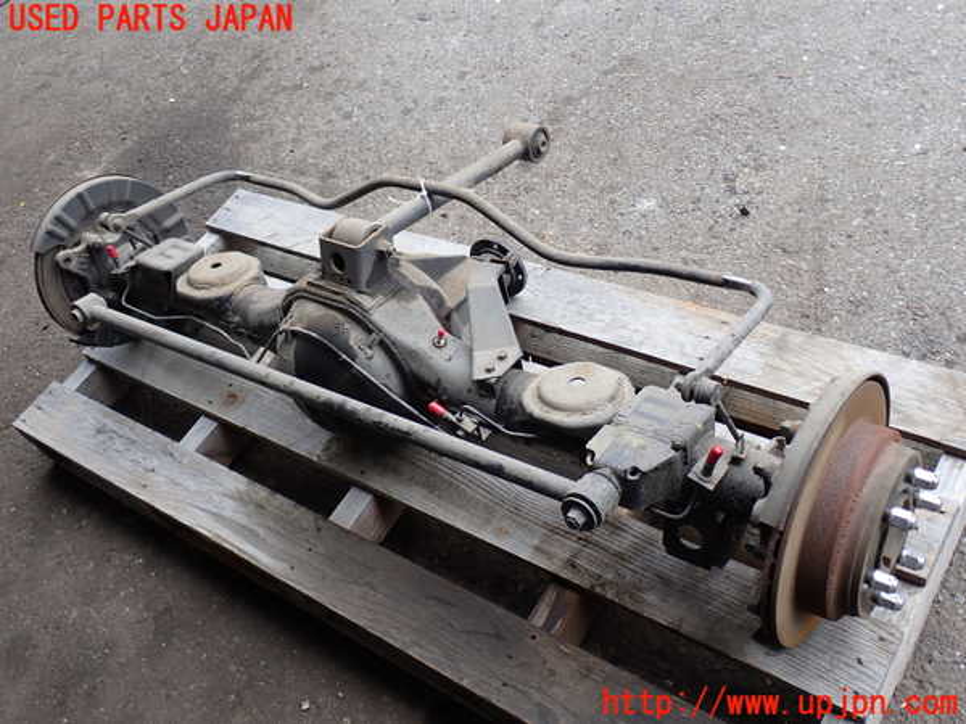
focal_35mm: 36
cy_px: 362
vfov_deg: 39.7
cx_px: 483
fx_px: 1005
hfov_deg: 51.4
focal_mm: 6.37
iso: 100
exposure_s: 1/160
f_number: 3.5
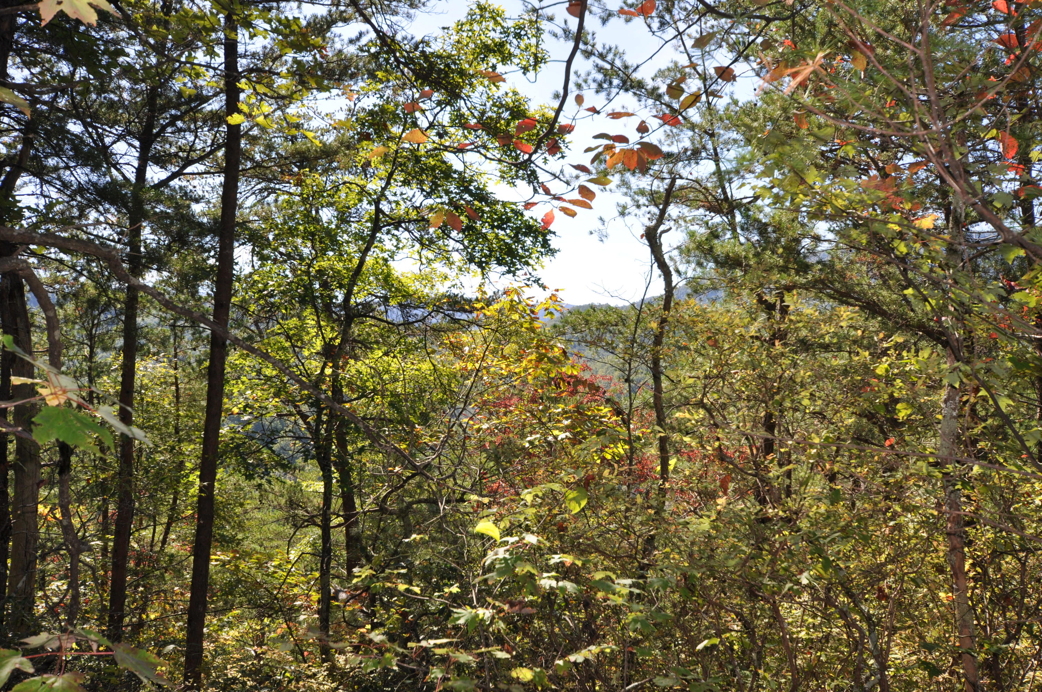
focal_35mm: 36
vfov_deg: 36.8
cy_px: 346
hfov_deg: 53.2
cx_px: 521
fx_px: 1041
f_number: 8
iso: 200
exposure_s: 1/200
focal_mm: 24
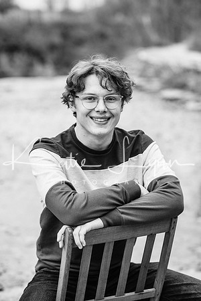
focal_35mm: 85
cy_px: 150
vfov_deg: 23.9
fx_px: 712
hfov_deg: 16.1
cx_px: 100
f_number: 2.8
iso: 250
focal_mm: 85
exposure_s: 1/500
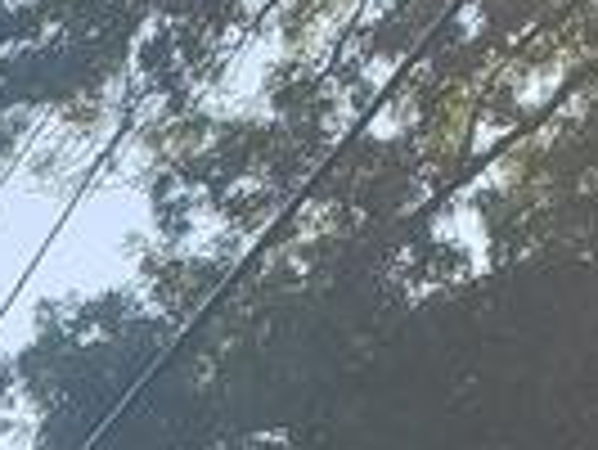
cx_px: -598
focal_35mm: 200
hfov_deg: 9.3
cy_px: 1354
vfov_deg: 6.7
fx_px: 3458
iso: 50
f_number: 2.4
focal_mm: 4.3
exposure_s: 1/868
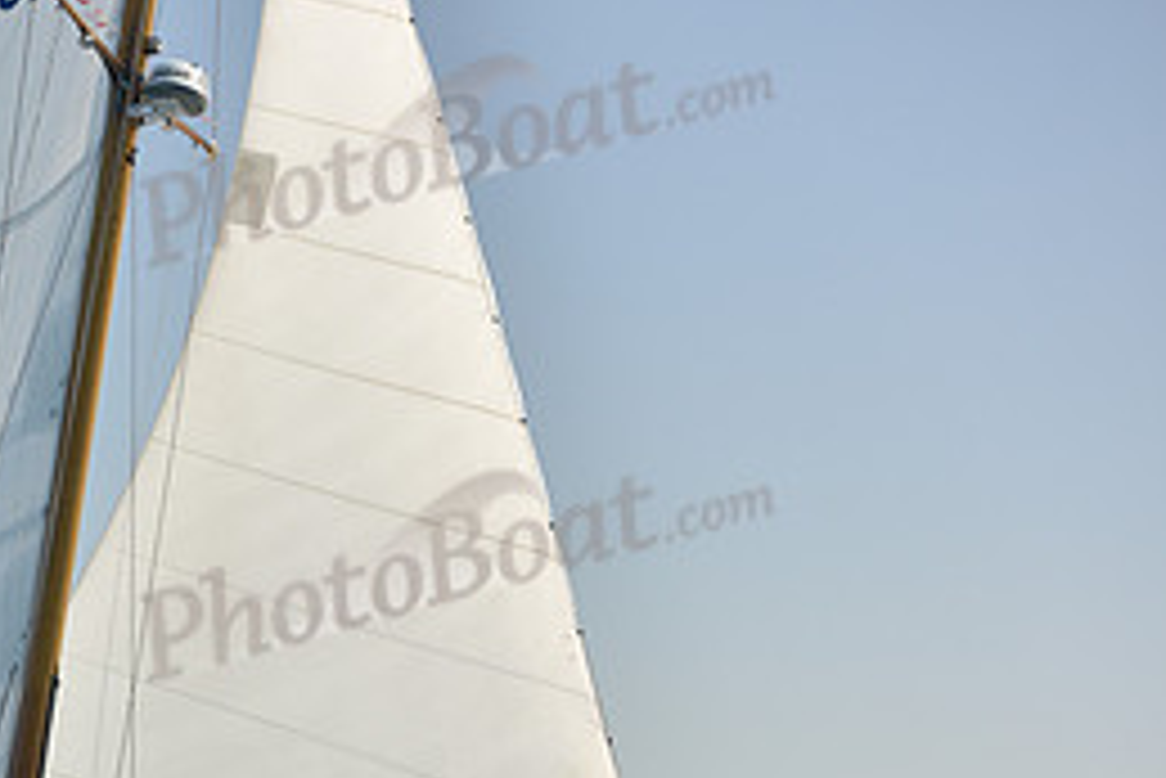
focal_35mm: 157
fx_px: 5088
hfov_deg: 12.9
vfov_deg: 8.7
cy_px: 861
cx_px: -90
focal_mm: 70
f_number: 4.5
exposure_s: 1/800
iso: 250
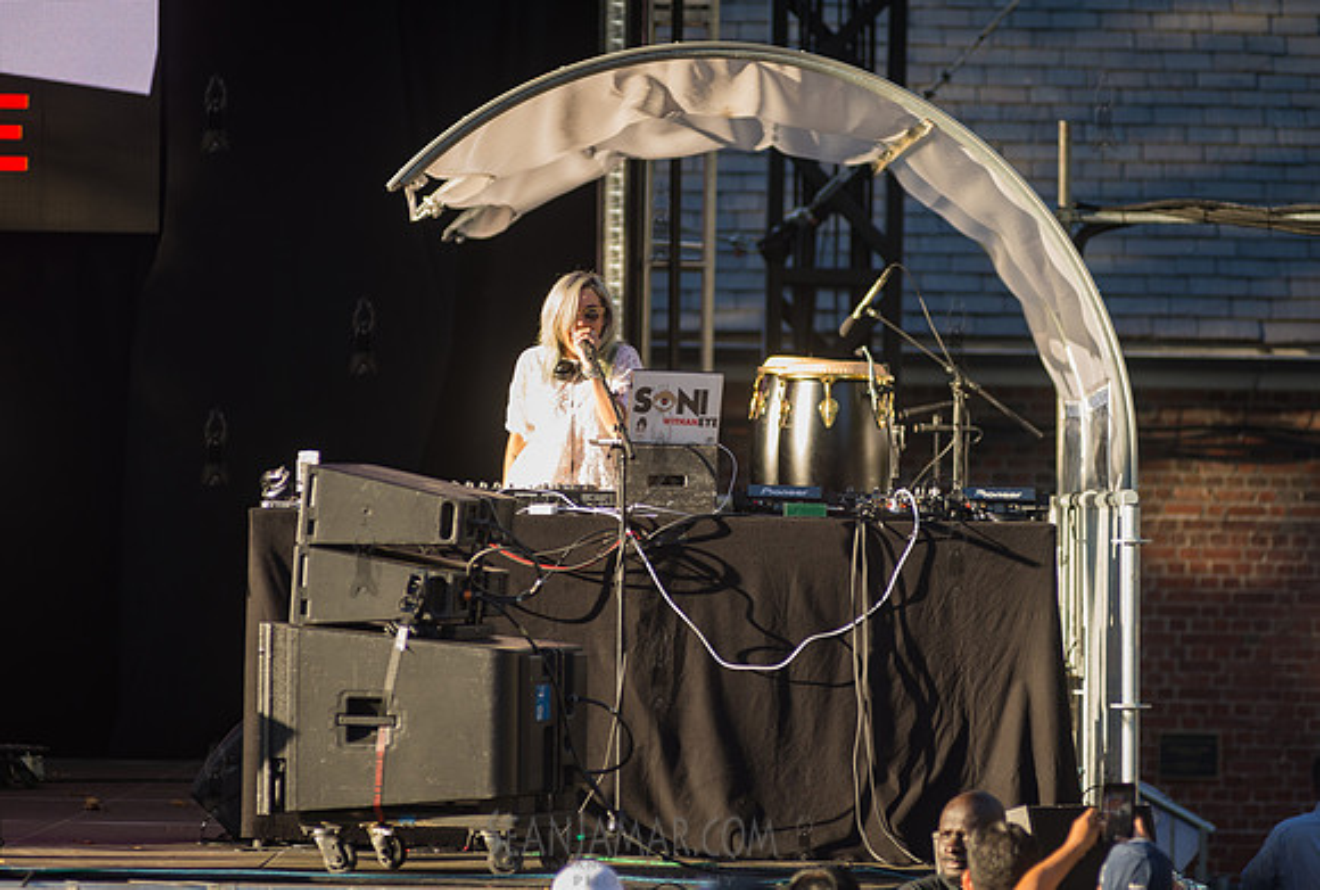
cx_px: 688
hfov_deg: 8.7
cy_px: 430
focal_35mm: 235
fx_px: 8631
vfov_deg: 5.9
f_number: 3.5
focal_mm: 200
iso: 160
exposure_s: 1/250
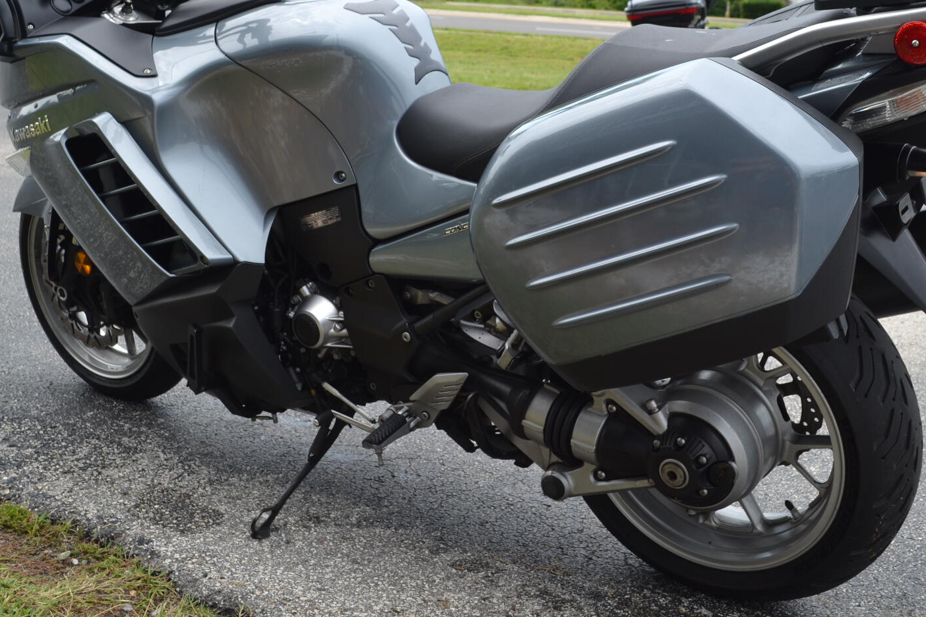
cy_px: 184
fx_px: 1209
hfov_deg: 41.9
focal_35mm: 47
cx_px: 494
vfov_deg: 28.4
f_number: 6.3
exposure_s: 1/160
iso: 100
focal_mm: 22
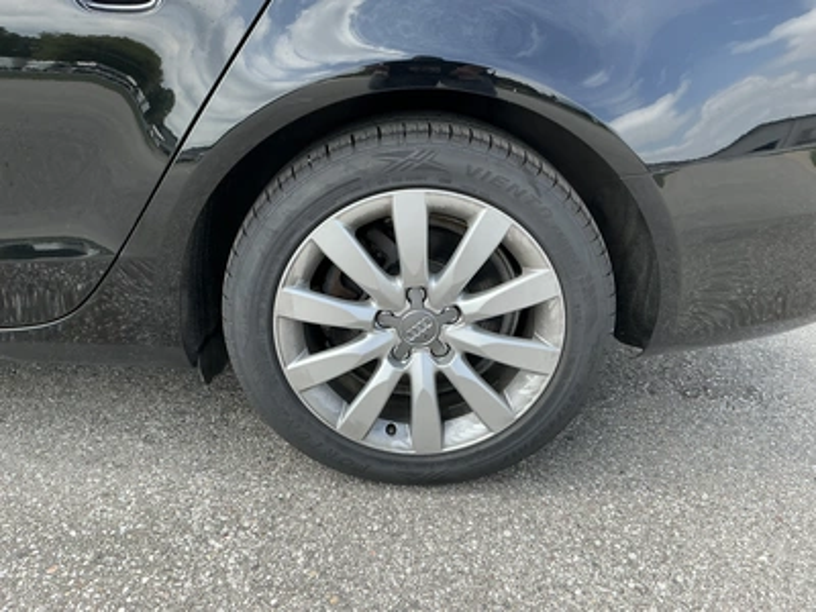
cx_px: 408
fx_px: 660
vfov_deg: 49.7
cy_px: 306
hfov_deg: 63.4
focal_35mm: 28
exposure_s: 1/465
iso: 25
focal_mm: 3
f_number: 1.8
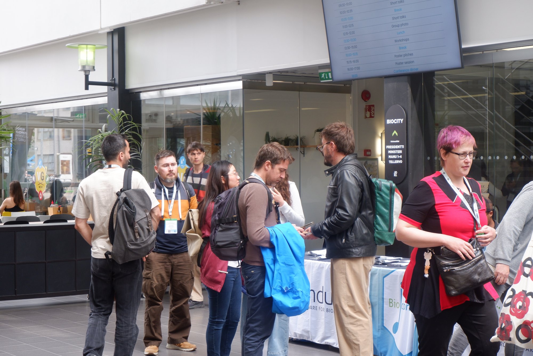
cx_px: 266
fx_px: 1007
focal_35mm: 68
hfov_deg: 29.6
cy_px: 178
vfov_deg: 20.0
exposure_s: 1/100
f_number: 5.6
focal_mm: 45
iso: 500
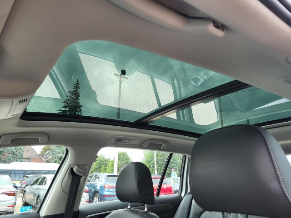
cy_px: 109
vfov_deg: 53.1
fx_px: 219
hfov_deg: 67.3
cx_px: 146
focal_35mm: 26
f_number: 1.8
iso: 50
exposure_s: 1/120
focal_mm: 5.4
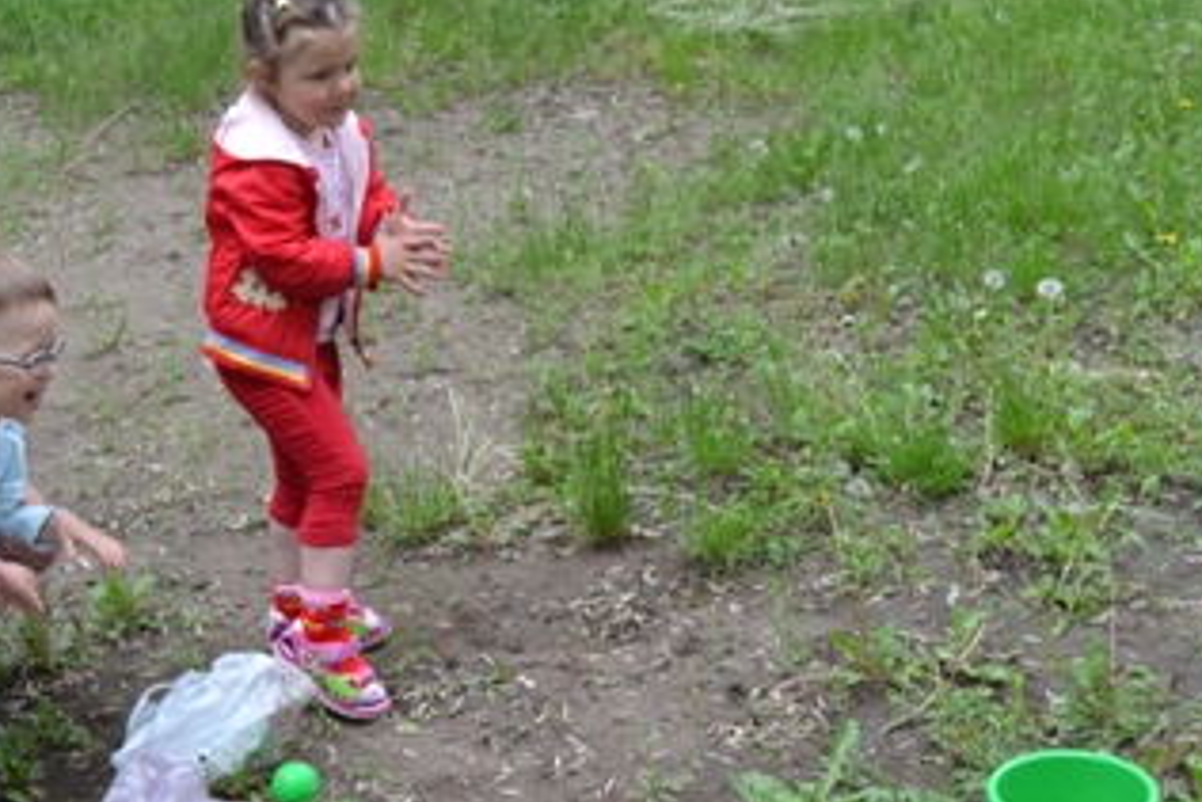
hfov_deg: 29.3
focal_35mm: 69
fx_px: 2298
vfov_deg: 19.8
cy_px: 439
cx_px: 502
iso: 400
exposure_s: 1/100
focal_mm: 29
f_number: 5
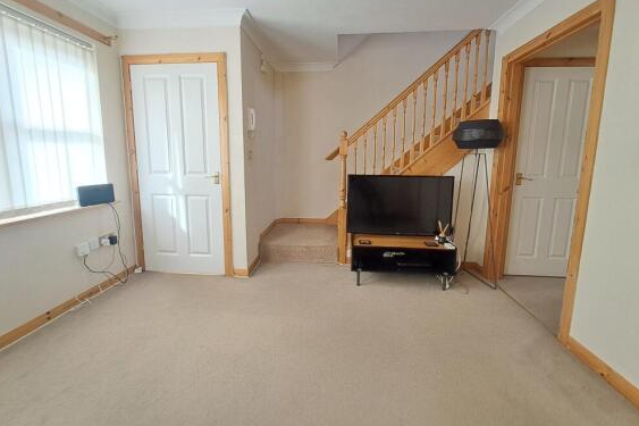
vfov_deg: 80.7
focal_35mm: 14
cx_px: 321
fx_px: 248
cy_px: 185
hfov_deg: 104.3
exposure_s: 1/40
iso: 50
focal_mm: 1.42
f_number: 2.2
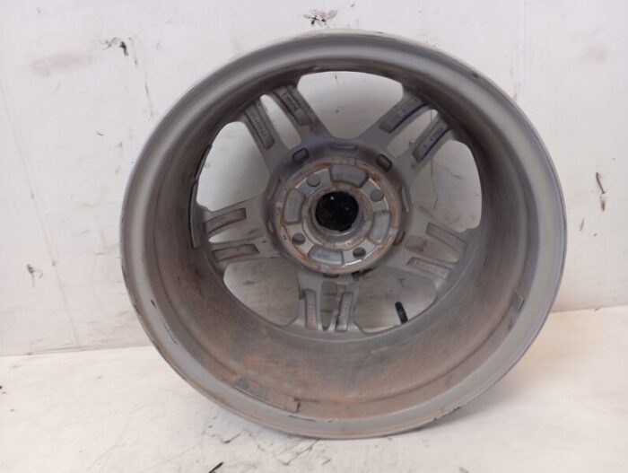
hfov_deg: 63.4
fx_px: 509
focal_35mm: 28
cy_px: 236
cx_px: 314
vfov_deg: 49.9
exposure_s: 1/33.3
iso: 340
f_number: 1.8
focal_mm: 4.22
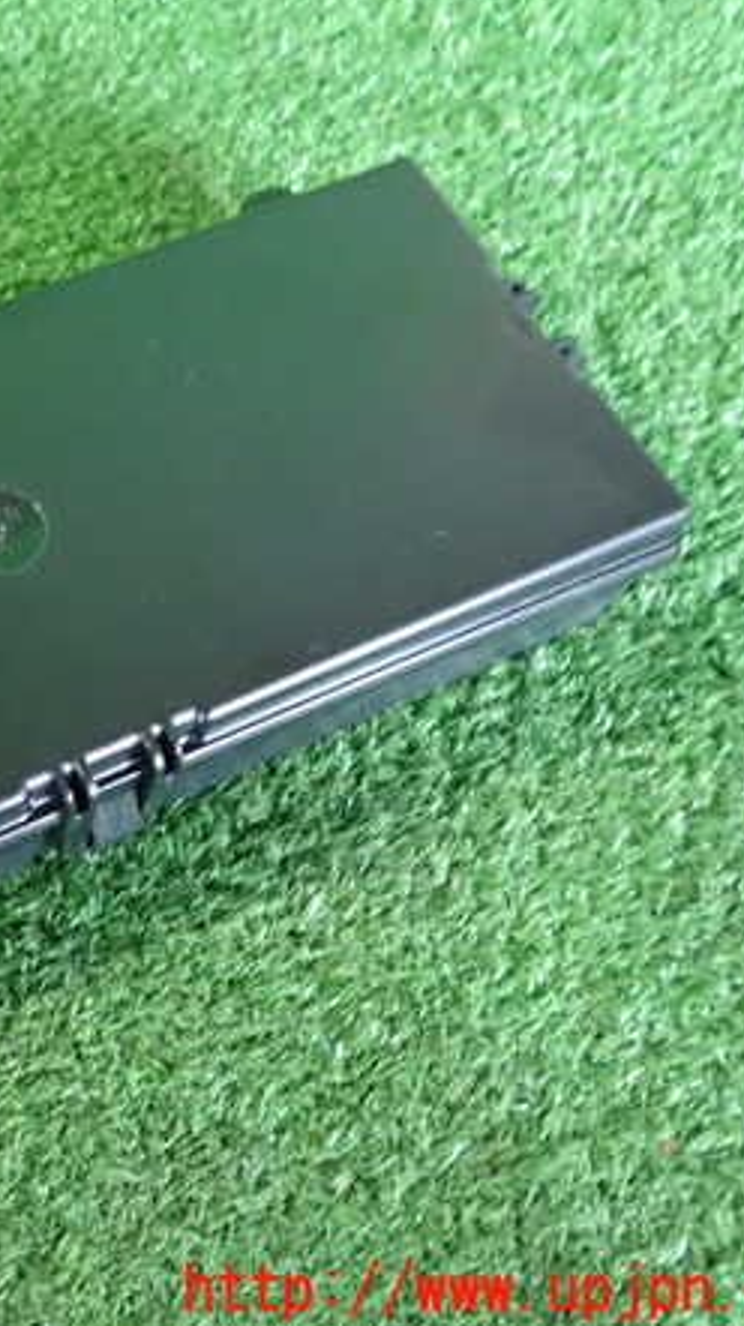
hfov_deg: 29.3
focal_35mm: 37
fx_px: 1300
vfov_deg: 54.0
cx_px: -39
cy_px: 654
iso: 800
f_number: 2
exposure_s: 1/25
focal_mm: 4.5
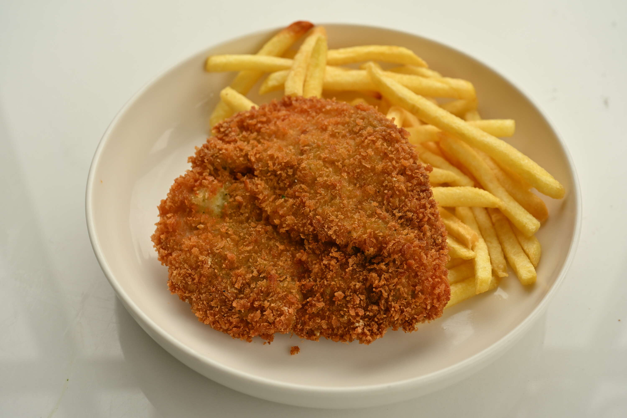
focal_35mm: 53
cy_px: 209
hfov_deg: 37.5
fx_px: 923
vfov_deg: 25.5
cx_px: 314
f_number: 6.3
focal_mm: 53
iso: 320
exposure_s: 1/400
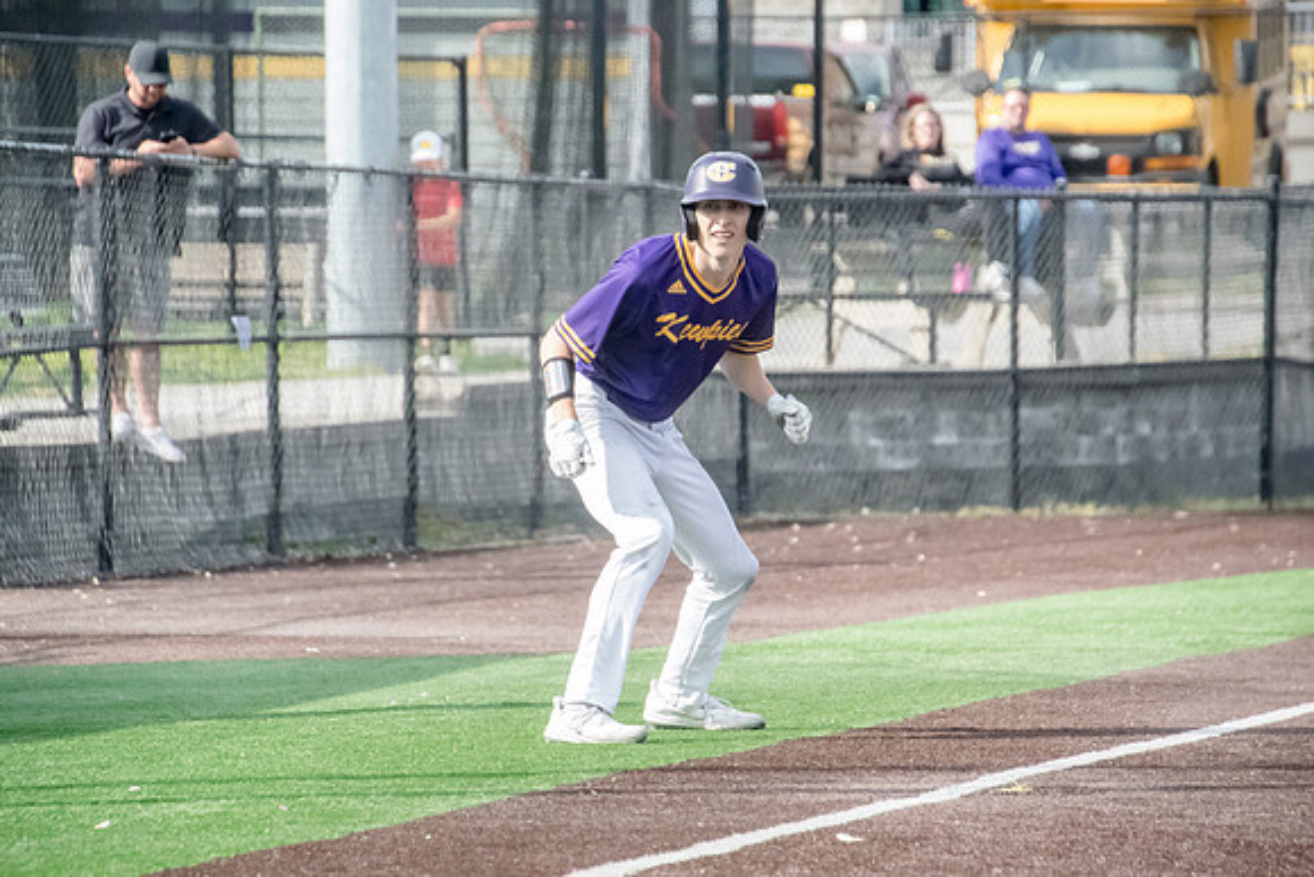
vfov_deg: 4.2
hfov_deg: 6.2
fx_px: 12047
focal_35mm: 330
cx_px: 657
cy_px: 438
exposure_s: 1/4000
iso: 5000
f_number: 5.6
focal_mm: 220
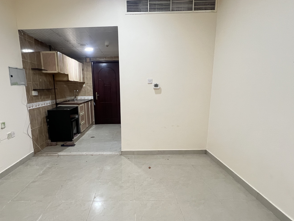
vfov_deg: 65.6
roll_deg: +0.8
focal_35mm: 20
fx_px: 170
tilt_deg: -12.9
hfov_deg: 81.5
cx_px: 132
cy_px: 128
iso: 400
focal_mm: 1.57
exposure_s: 1/60
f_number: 1.8
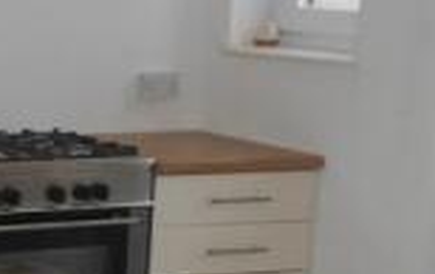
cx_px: -230
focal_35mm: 104
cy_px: 162
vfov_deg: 12.6
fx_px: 1236
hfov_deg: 17.7
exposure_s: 1/25
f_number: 3.2
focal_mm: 4.6
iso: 200
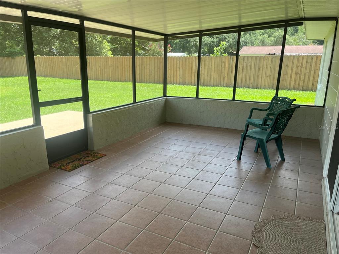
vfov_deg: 53.1
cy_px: 127
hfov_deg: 67.3
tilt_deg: -15.9
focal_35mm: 26
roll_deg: -0.4
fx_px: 255
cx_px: 170
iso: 40
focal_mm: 5.1
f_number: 1.6
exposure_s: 1/293
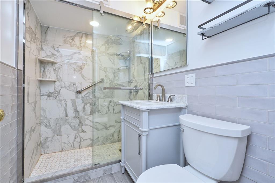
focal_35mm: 16
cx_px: 138
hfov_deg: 95.0
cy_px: 92
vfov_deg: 72.0
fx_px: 126
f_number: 4
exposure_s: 1/160
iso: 125
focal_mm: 11
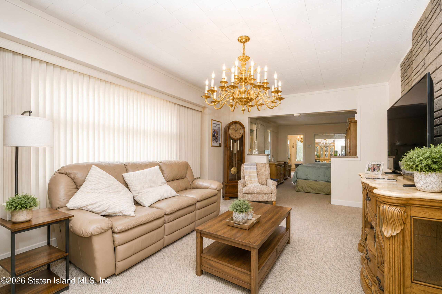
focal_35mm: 16
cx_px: 221
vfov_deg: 73.8
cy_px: 147
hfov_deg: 96.7
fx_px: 196
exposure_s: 1/20
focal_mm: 16
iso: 64
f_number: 4
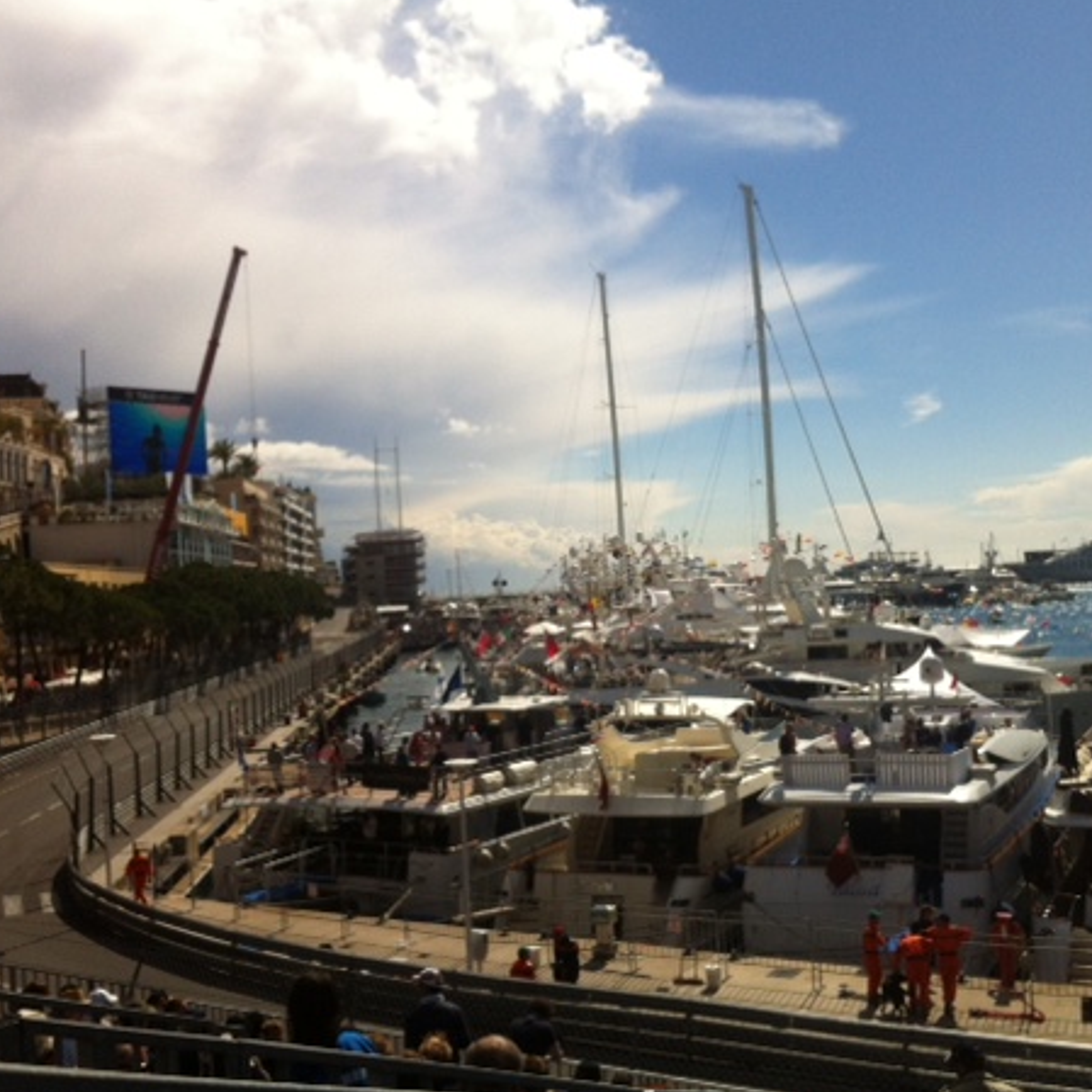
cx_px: 589
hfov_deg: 38.3
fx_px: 1570
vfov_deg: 38.3
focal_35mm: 44
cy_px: 542
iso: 80
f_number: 2.8
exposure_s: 1/3016
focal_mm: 3.85
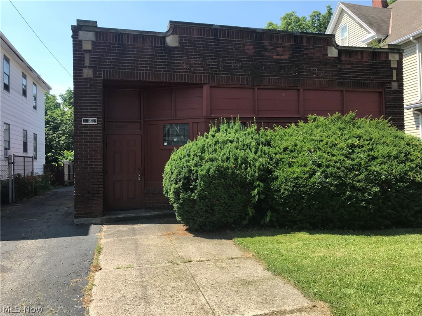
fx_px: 341
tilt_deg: +1.8
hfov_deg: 63.4
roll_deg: +0.5
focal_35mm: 28
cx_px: 211
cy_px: 158
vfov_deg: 49.7
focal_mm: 3.99
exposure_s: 1/1041
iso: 20
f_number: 1.8
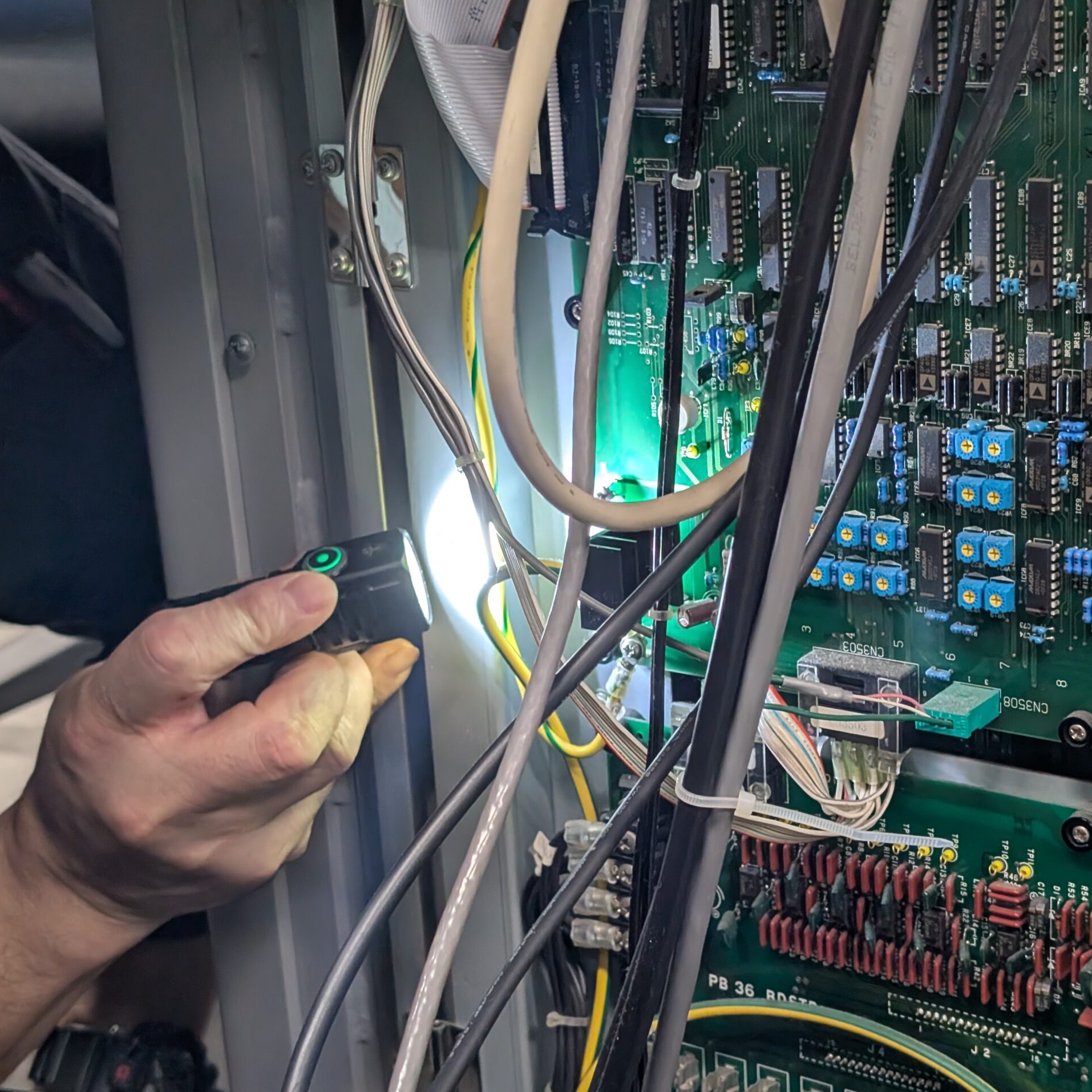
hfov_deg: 29.4
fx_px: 2070
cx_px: 687
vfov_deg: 29.6
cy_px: 548
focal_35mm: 58
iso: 225
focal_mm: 6.9
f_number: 1.68
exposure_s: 1/120
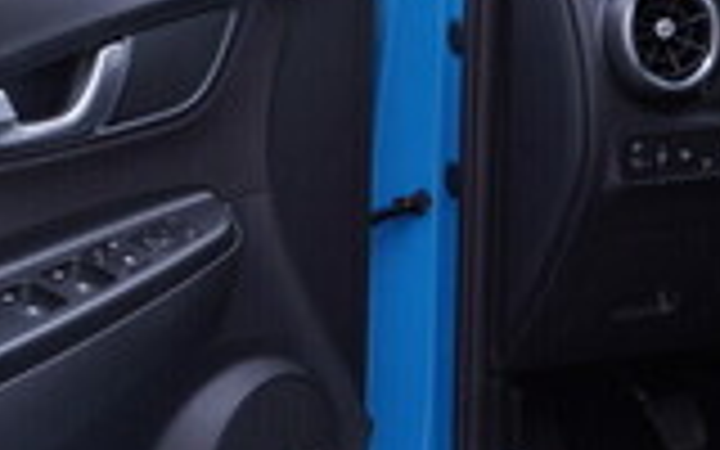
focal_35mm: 126
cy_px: 146
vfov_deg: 10.4
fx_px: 2472
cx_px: 364
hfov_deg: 16.6
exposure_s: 1/60
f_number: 3.5
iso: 125
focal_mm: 24
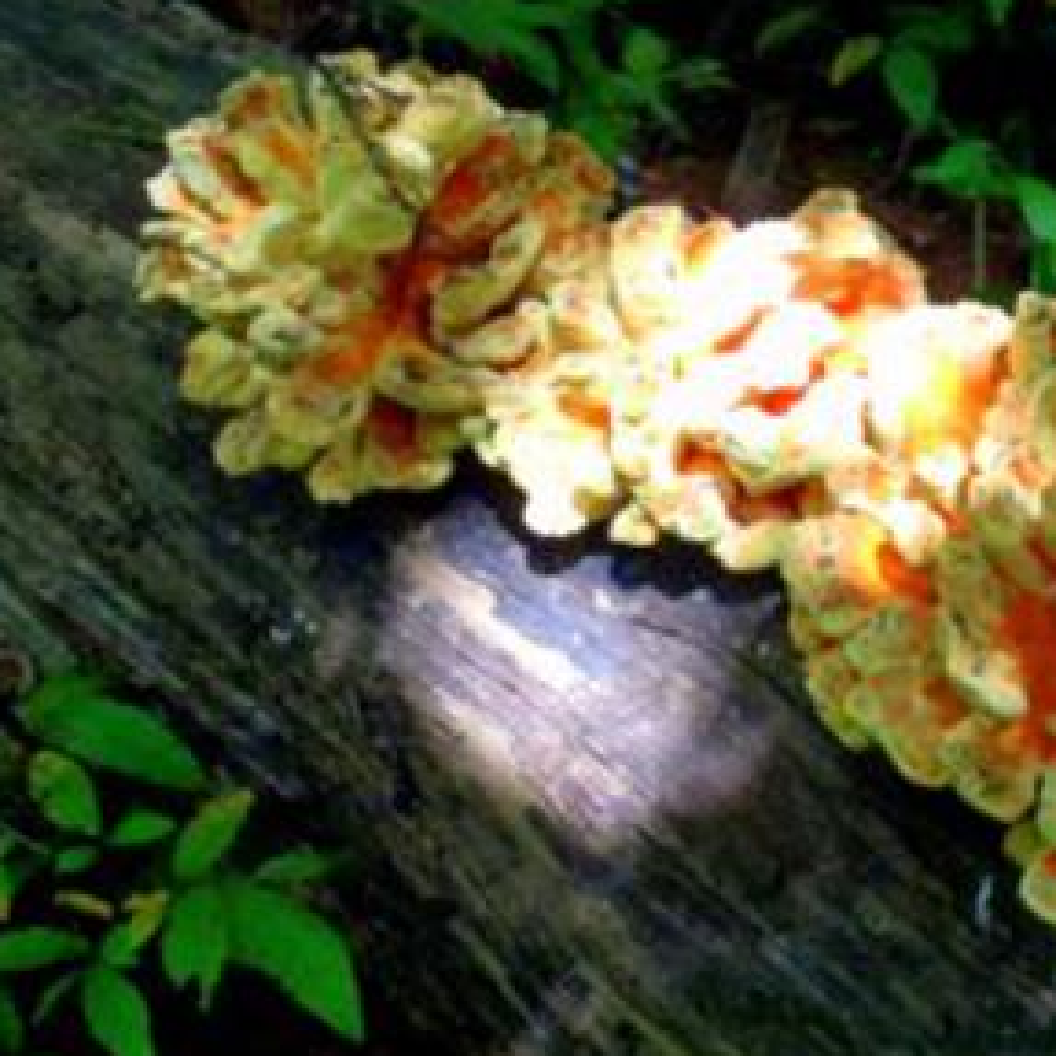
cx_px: 710
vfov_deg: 30.5
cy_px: 456
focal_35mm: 56
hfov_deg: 30.3
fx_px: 1933
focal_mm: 5
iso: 320
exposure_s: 1/250
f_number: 3.9
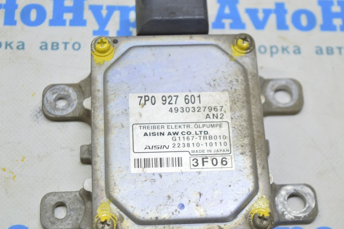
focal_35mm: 82
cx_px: 172
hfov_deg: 24.6
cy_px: 114
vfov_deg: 16.5
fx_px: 788
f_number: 5.6
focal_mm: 55
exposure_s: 1/20
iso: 400
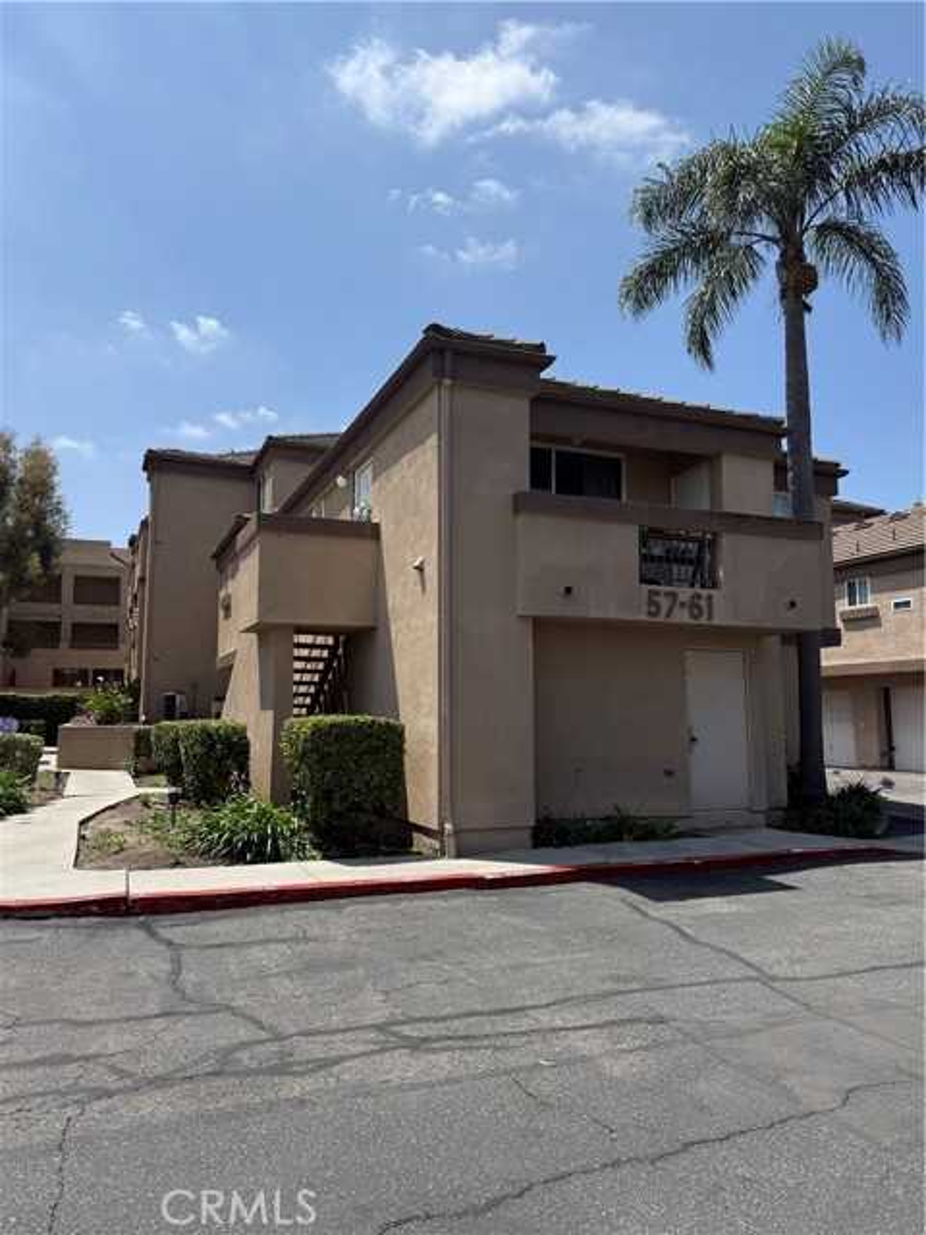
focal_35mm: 24
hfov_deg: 56.8
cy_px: 618
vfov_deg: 71.6
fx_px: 856
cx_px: 463
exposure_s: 1/5319
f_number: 1.78
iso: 80
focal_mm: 6.76
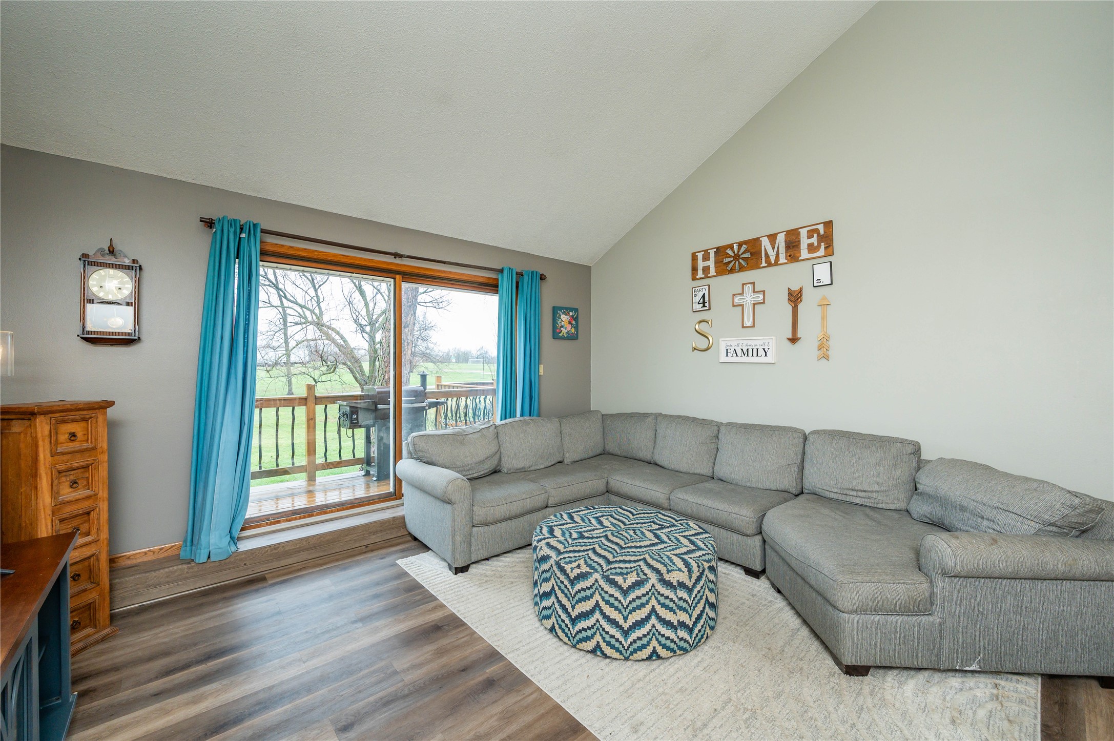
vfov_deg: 81.1
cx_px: 557
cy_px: 370
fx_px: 433
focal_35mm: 14
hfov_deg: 104.3
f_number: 9
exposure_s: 1/200
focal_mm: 14
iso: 1250
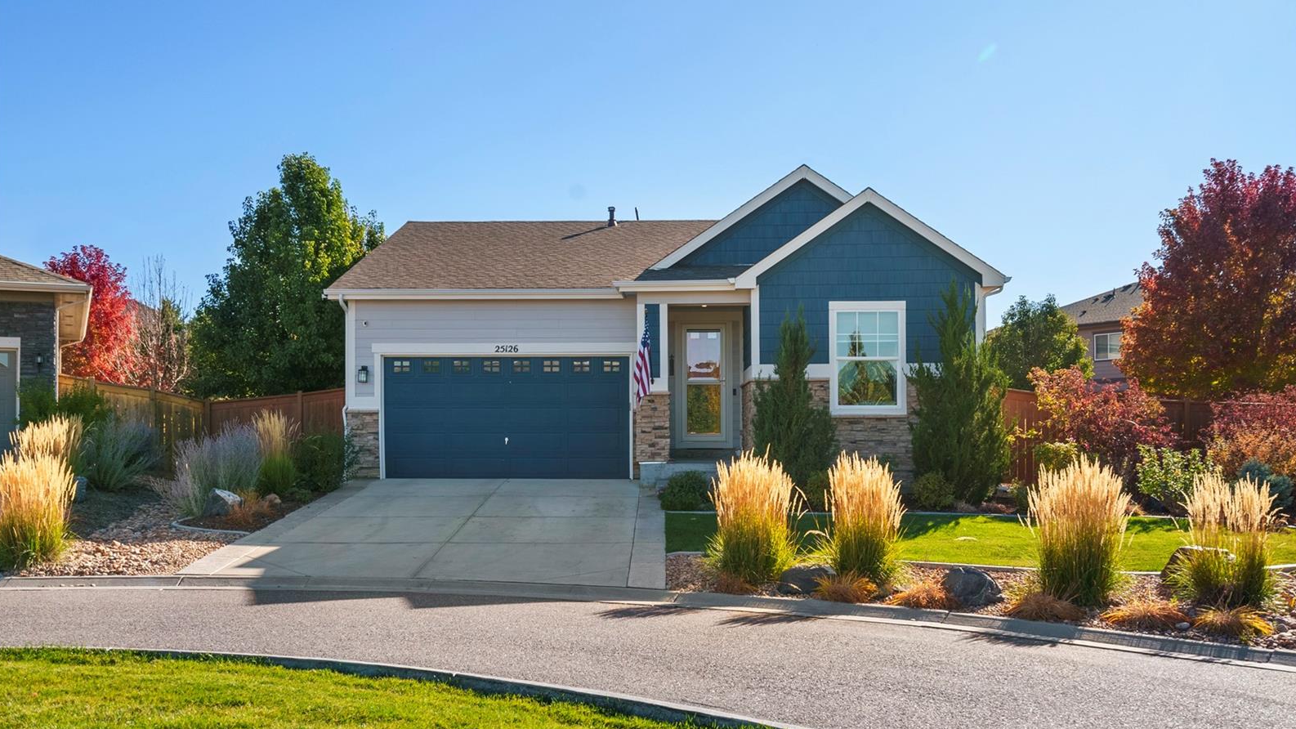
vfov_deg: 32.0
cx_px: 648
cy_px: 384
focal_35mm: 37
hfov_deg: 54.0
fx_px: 1271
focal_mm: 35
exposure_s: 1/200
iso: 100
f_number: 8
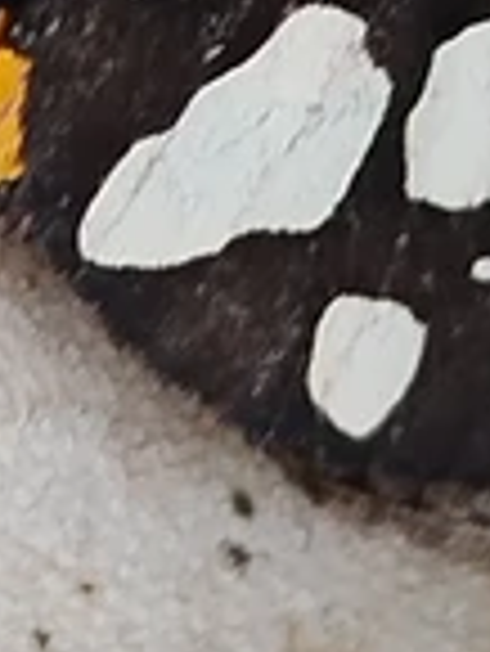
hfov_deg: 5.6
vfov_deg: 7.3
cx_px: 0
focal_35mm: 265
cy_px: -472
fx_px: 4994
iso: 125
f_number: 1.7
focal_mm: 5.31
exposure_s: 1/33
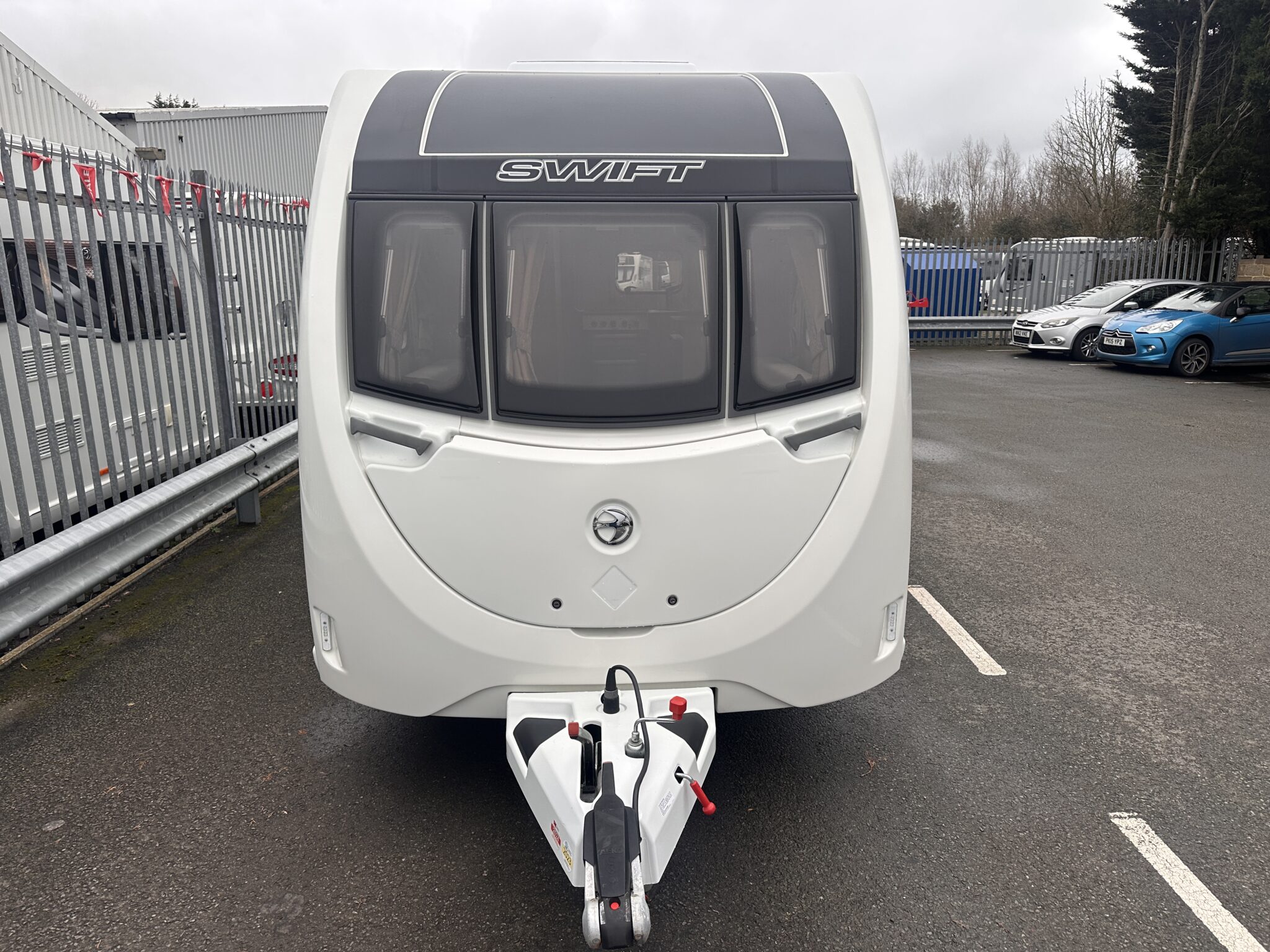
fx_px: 881
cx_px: 635
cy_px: 476
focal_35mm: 24
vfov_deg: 56.8
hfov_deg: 71.6
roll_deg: +0.4
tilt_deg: -12.7
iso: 80
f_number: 1.78
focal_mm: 6.86
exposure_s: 1/745
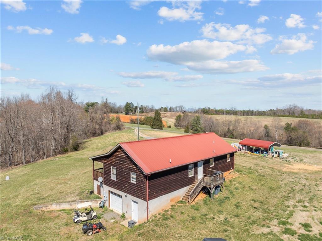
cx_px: 161
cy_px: 120
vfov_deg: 56.7
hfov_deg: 71.6
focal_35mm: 24
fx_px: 223
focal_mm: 12.29
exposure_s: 1/1600
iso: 100
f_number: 2.8
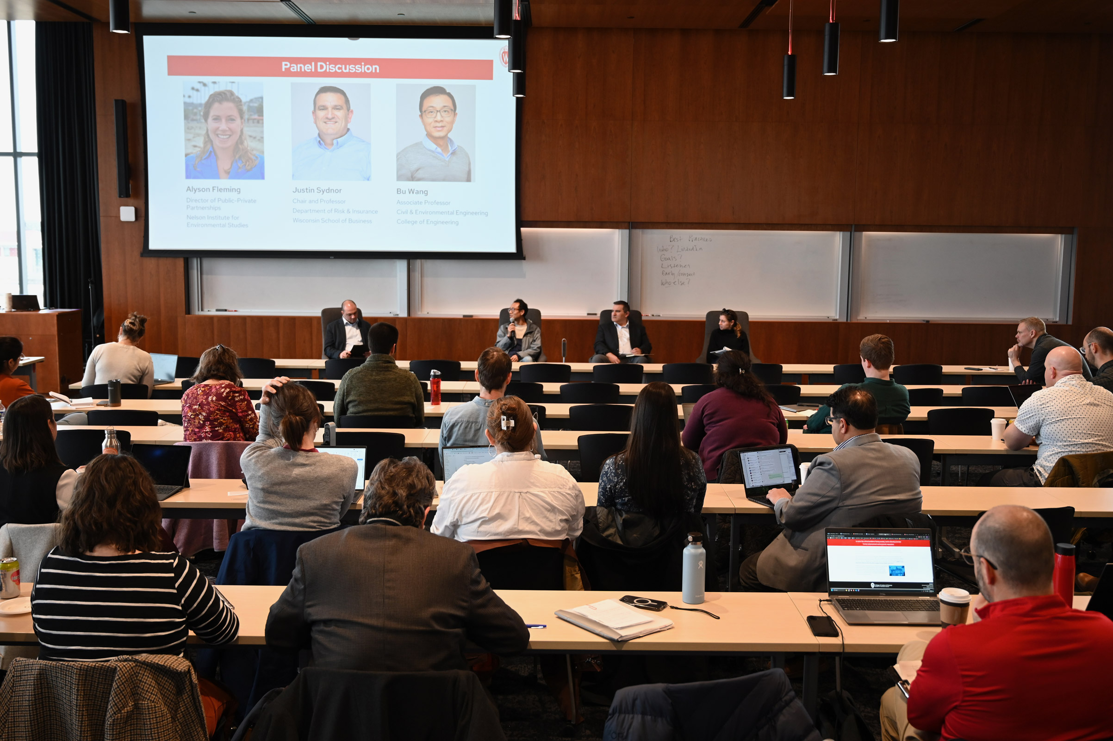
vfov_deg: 37.8
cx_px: 556
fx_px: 1081
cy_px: 370
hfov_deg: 54.5
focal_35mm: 35
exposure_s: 1/100
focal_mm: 35
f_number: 4
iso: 800
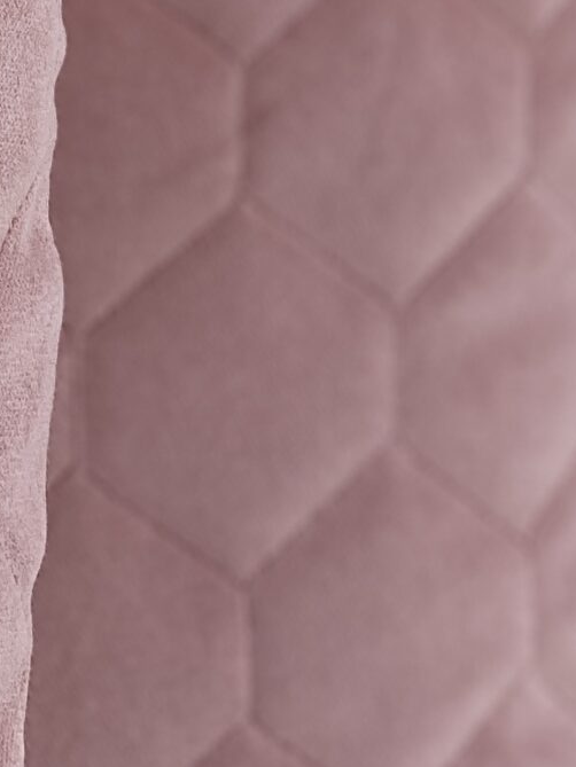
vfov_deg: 9.6
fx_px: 4414
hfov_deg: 7.4
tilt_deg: -16.1
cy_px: -504
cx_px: -25
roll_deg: -1.8
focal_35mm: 199
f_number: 2
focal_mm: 6
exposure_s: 1/169
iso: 20
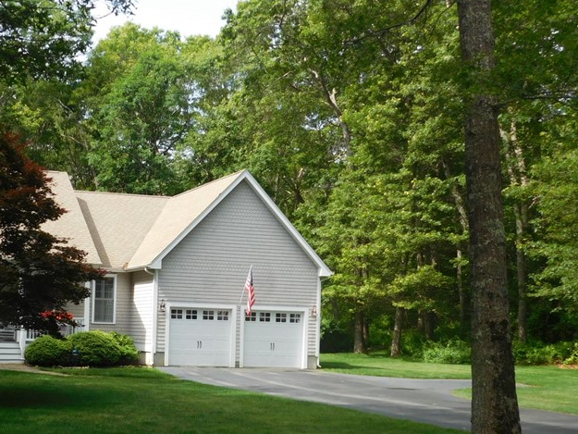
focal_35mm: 59
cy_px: 313
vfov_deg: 24.6
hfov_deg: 31.8
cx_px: 113
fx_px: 985
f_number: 3.5
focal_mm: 6.3
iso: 125
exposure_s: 1/500
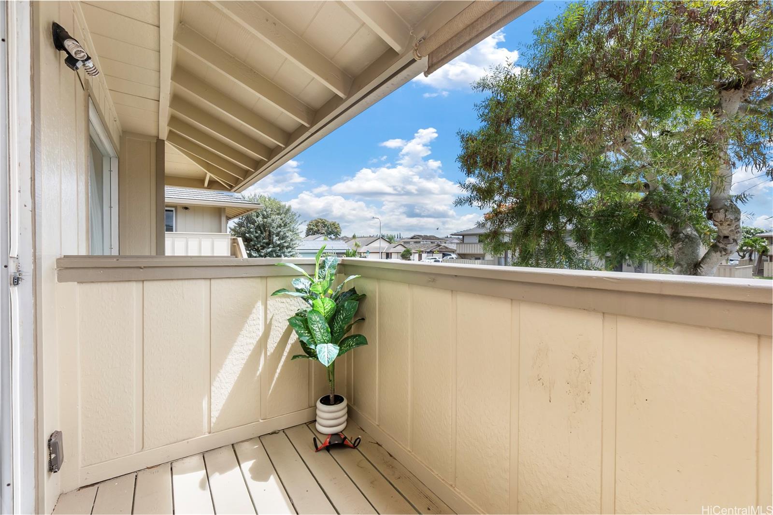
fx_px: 322
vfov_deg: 77.3
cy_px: 258
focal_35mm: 15
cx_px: 386
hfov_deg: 100.4
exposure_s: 1/500
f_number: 8
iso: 200
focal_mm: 10
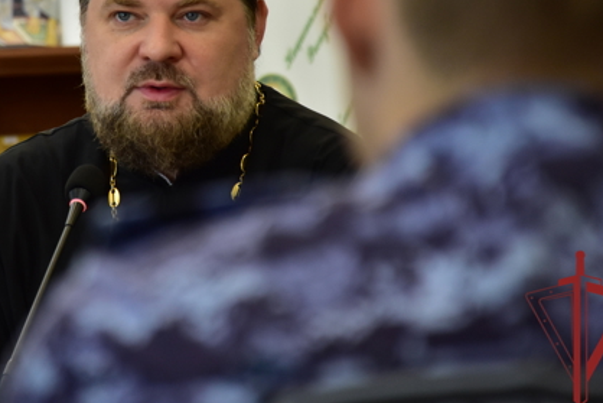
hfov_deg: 5.5
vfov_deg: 3.7
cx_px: 138
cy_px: 91
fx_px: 6300
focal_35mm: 376
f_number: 5.6
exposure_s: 1/60
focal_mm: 140
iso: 800
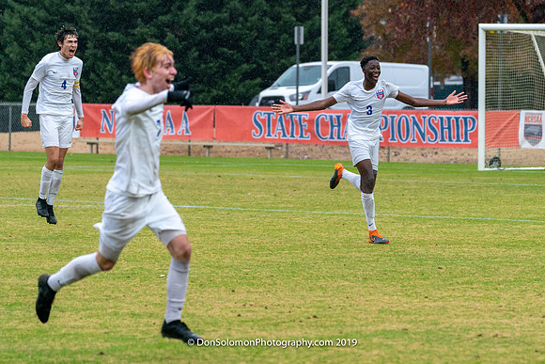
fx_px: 3762
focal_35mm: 248
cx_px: 339
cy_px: 150
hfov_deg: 8.3
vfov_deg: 5.5
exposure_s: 1/1000
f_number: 5.6
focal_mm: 200
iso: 3200
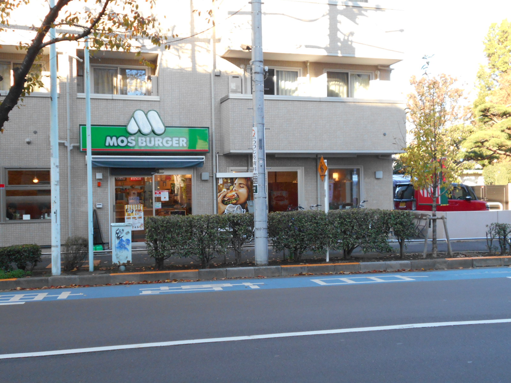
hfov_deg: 47.9
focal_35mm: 39
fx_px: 576
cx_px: 256
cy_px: 192
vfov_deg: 36.8
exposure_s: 1/250
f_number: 3.9
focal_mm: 6.7
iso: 280
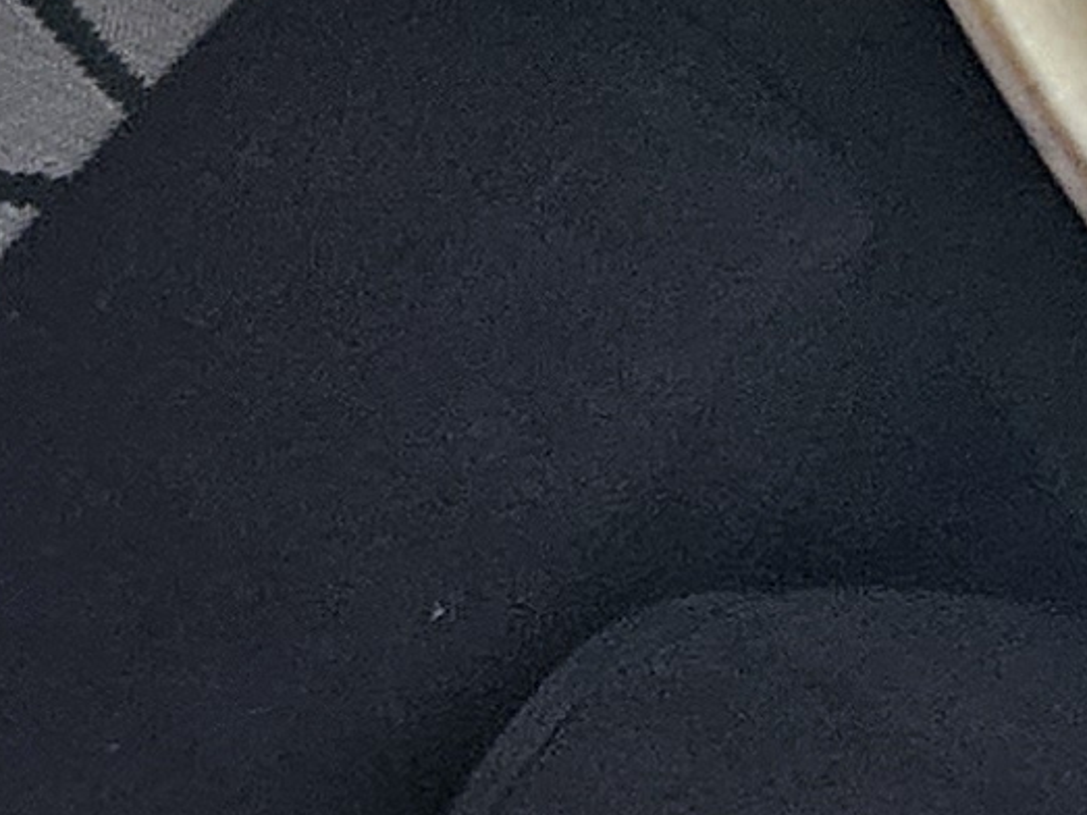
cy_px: -767
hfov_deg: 10.5
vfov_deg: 8.1
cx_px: 2035
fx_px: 5525
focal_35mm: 176
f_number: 1.8
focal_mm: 5.4
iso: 640
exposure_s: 1/33
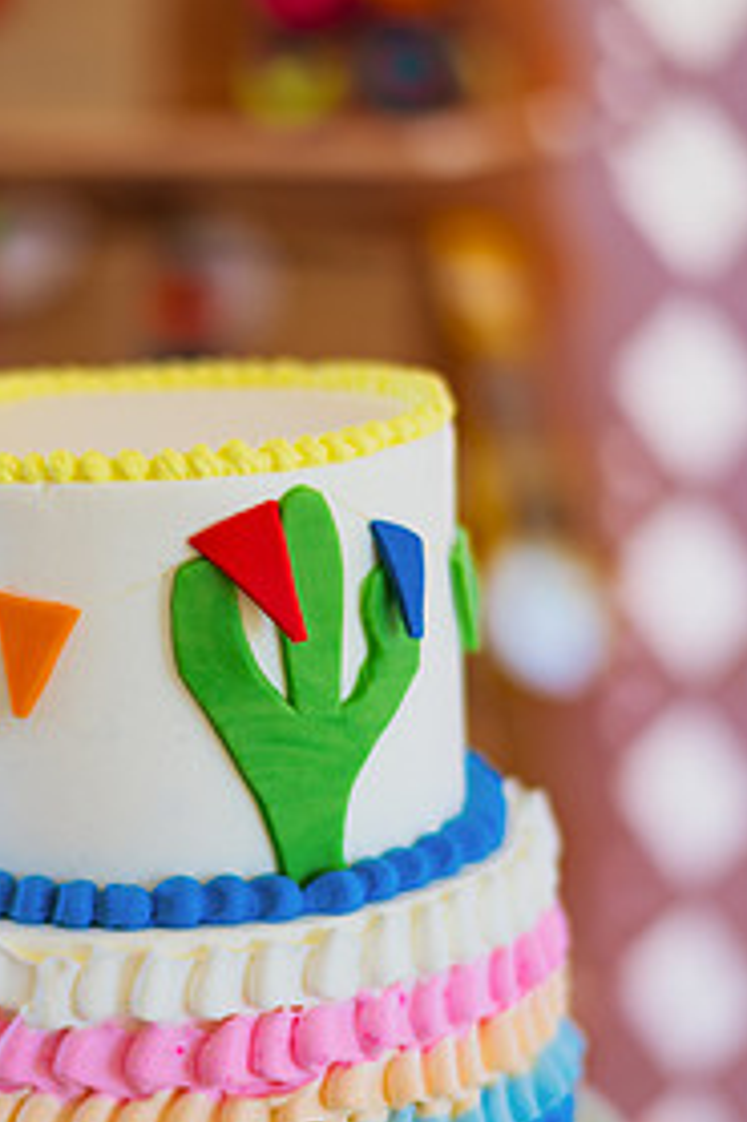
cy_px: 710
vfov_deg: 21.6
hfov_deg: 14.5
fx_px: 2929
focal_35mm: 94
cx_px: 182
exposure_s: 1/320
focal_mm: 58
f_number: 1.4
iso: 100
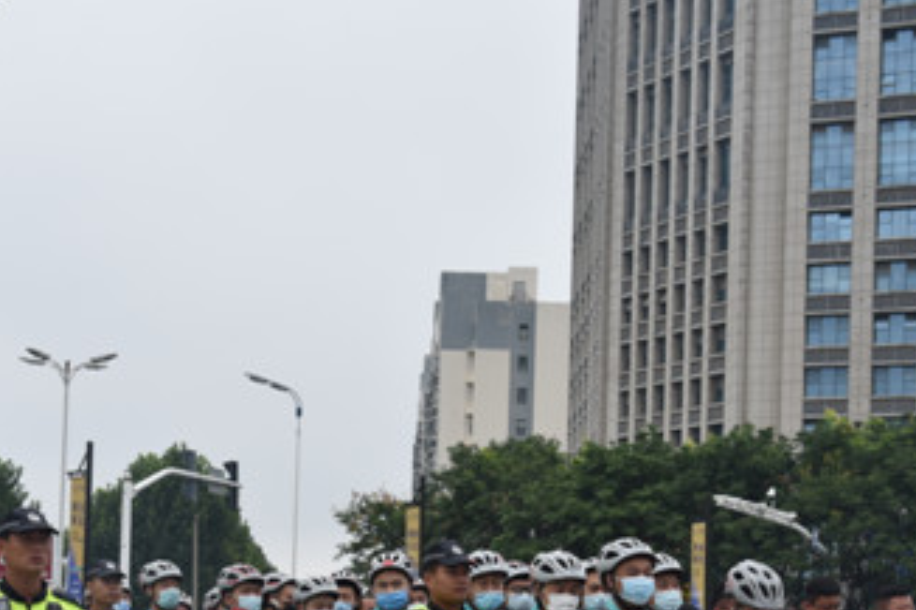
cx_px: 402
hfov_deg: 26.3
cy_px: 548
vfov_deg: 17.4
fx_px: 1958
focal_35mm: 77
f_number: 8
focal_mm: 38
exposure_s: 1/250
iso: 320
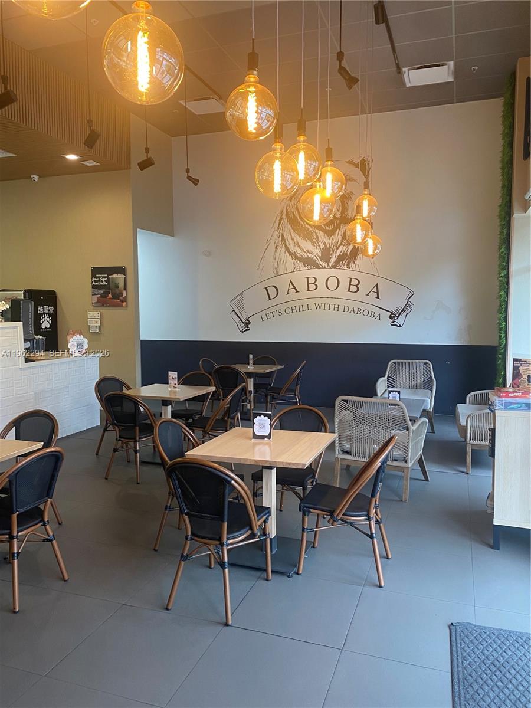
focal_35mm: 26
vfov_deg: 67.3
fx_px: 532
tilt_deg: -3.1
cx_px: 266
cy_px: 354
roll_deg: +0.5
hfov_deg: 53.1
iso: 100
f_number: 1.8
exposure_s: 1/60
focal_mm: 4.25
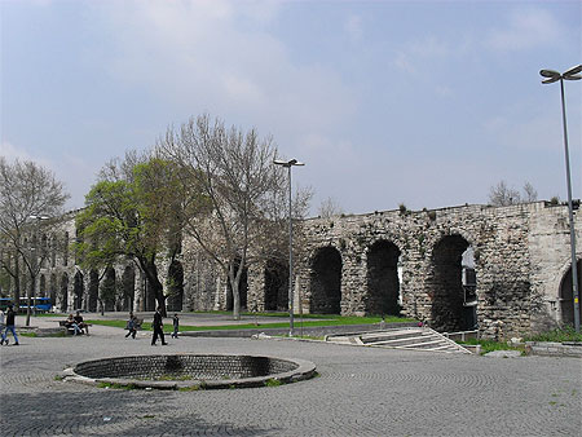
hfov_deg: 52.6
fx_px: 589
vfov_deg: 40.7
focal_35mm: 35
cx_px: 291
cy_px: 218
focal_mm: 6.3
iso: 100
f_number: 8.4
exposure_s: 1/350
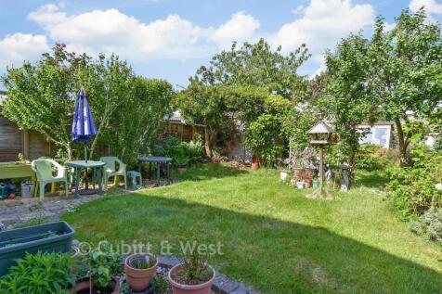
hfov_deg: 86.9
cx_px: 221
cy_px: 147
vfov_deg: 64.5
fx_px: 233
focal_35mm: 19
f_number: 8
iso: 200
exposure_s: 1/200
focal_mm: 13
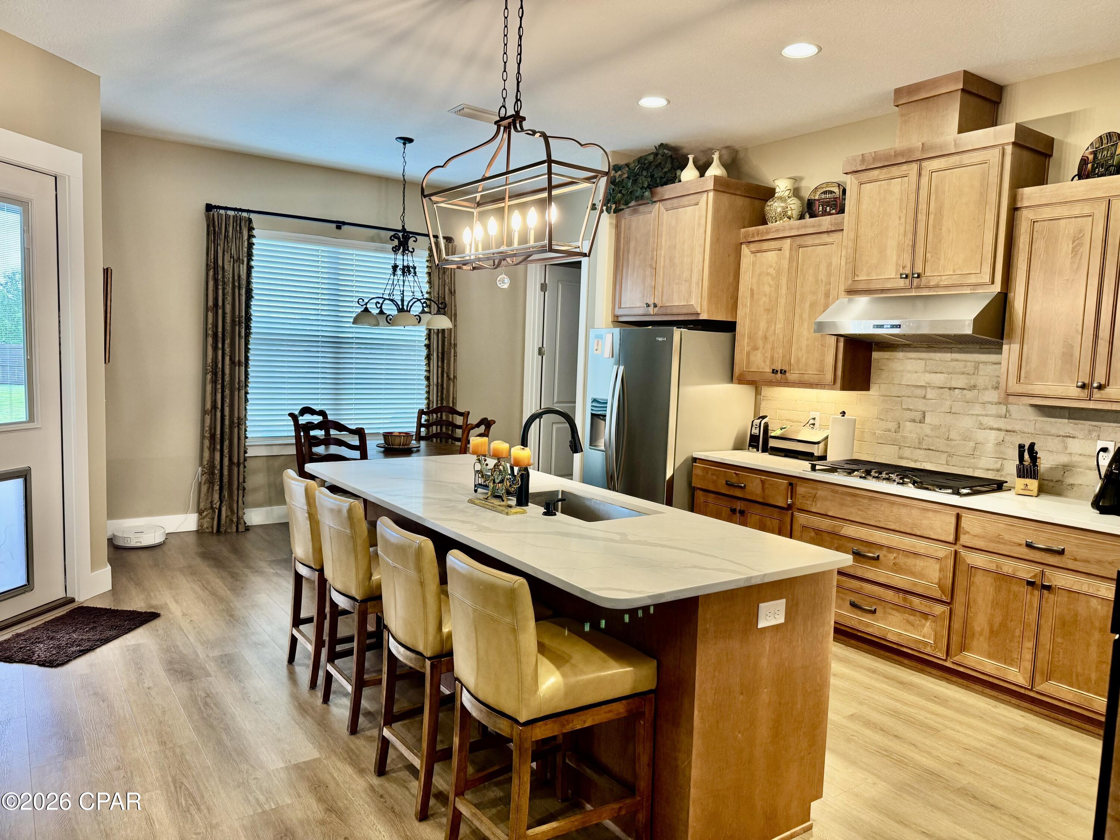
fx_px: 777
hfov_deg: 71.6
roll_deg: -2.5
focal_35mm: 24
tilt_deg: -5.0
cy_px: 420
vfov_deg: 56.8
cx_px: 560
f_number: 1.78
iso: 160
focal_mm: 6.76
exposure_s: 1/60
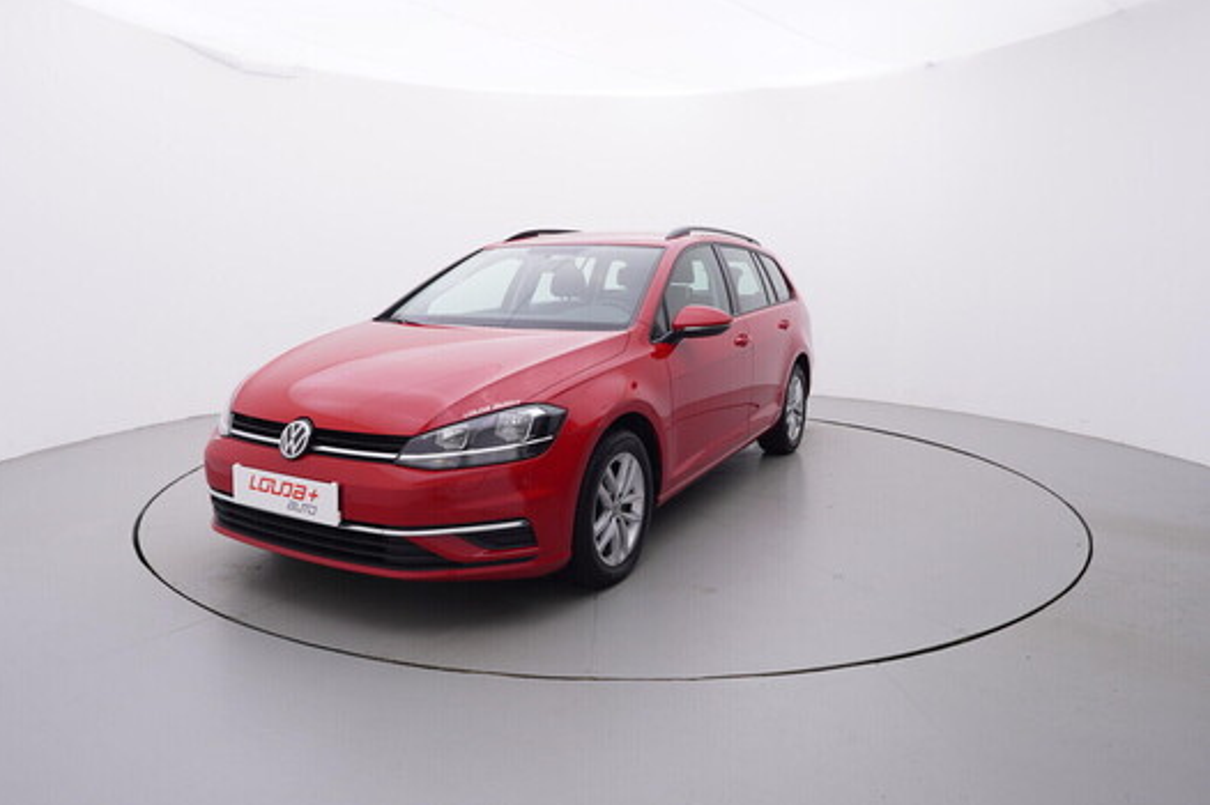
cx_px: 581
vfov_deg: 54.0
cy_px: 397
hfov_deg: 74.9
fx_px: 790
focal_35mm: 24
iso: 200
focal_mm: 15
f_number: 5
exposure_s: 1/80
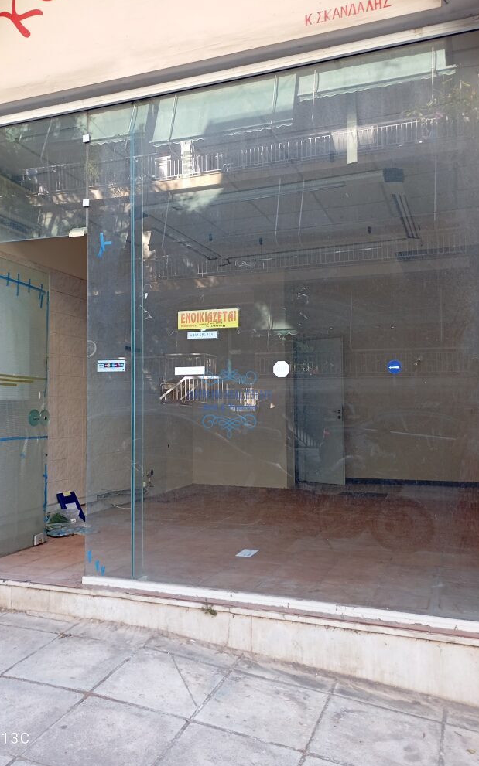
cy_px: 381
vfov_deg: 62.9
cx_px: 211
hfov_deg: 41.7
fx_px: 627
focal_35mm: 30
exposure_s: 1/50
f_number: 1.8
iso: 252
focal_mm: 4.27
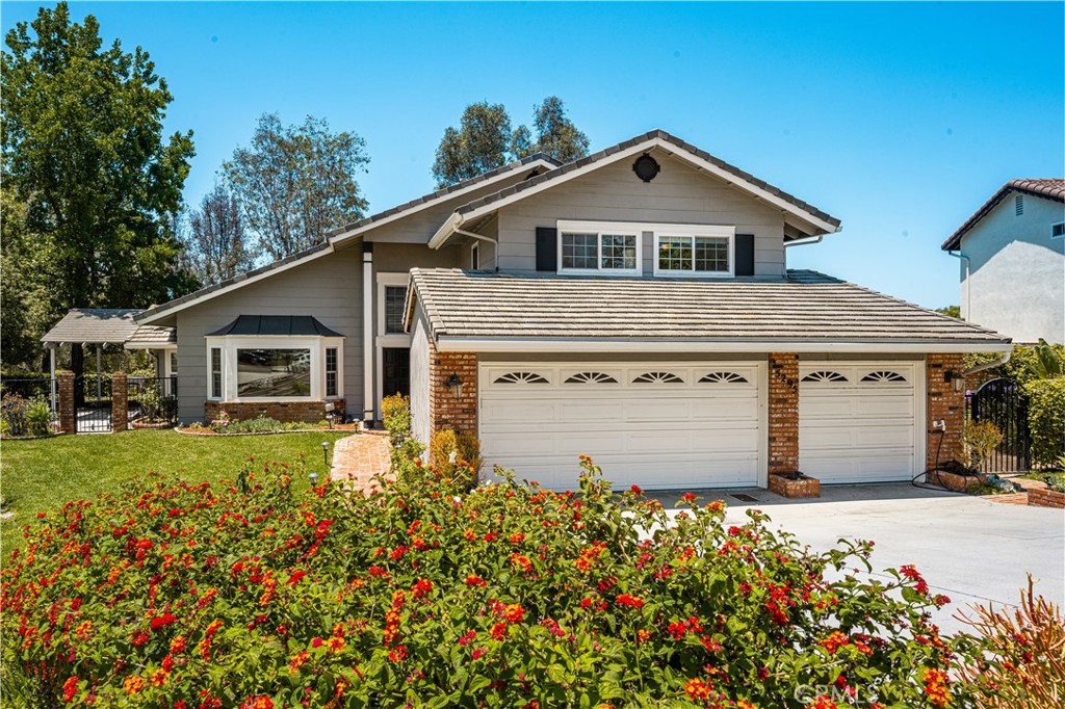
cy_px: 354
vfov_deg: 60.7
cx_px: 532
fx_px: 606
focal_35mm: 20
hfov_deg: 82.6
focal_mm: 20.5
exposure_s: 1/160
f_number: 14
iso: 80
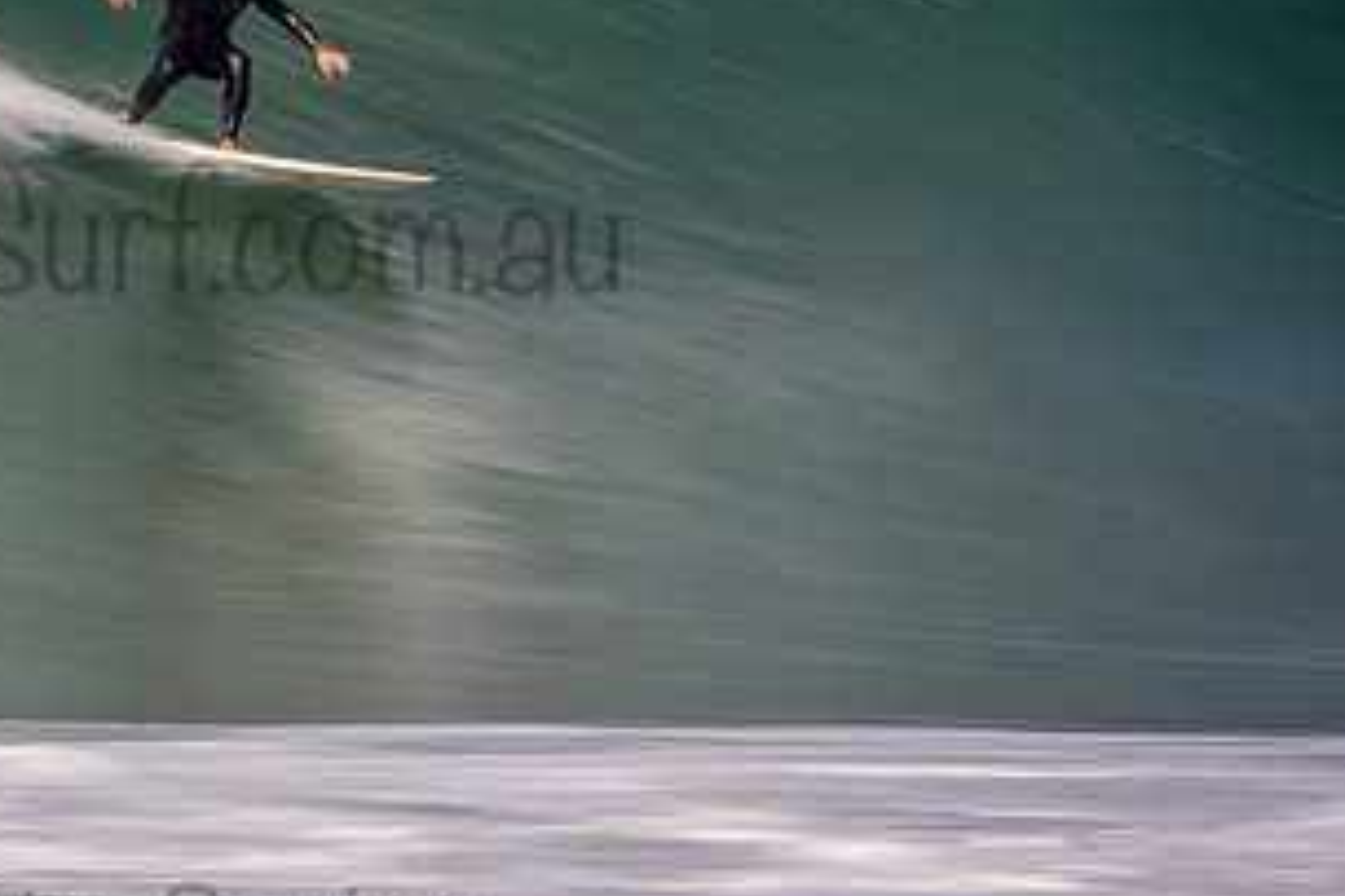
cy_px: 192
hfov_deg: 1.8
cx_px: 154
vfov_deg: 1.2
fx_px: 42642
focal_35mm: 1142
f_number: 18
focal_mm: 400
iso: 100
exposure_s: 1/20
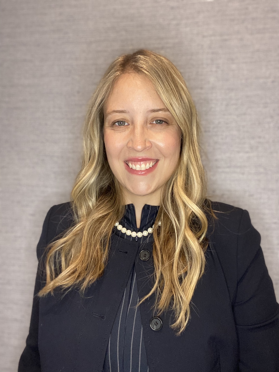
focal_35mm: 30
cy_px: 186
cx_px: 140
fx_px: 322
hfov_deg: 46.8
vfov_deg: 60.0
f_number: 2.2
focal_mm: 2.71
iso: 250
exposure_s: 1/60
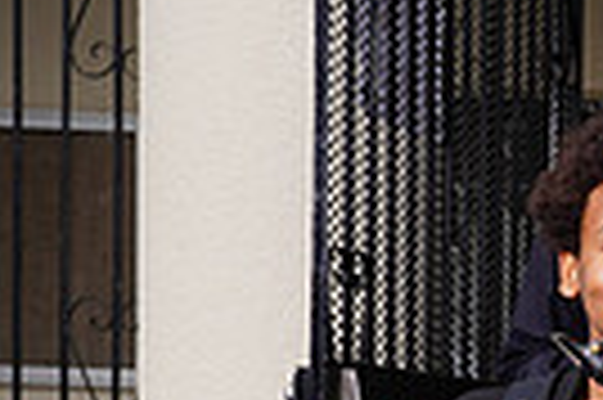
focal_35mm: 160
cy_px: 582
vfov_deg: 8.4
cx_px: 1224
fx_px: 2677
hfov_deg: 11.5
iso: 200
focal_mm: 37
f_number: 7.1
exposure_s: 1/200
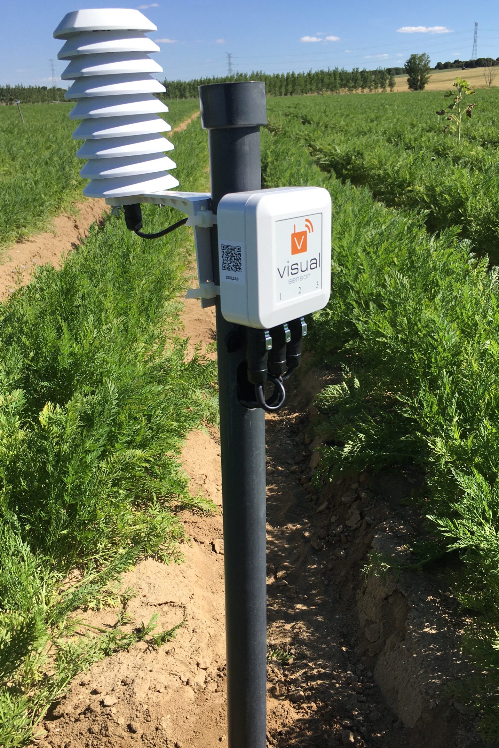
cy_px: 373
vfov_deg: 57.2
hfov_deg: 39.9
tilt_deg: -19.3
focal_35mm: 33
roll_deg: +2.6
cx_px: 277
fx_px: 686
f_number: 2.2
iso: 25
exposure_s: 1/1603
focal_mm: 4.15
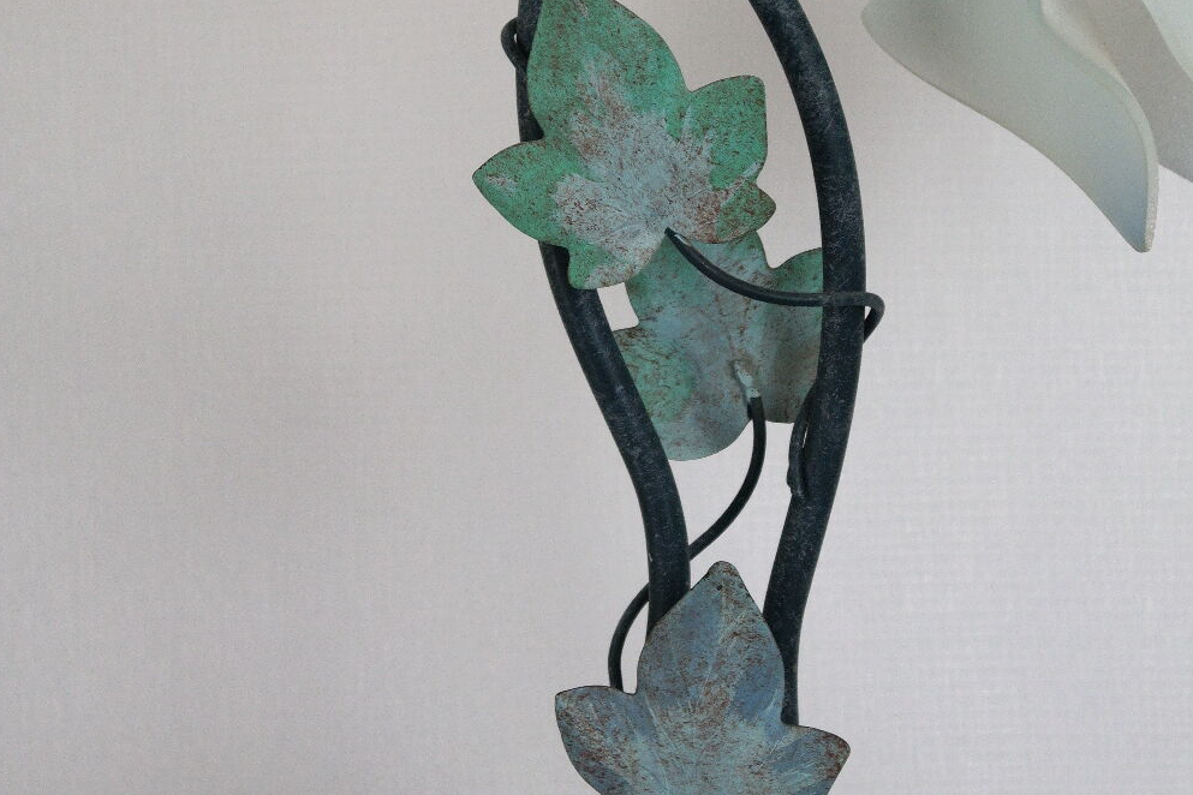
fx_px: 4440
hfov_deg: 15.3
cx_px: 643
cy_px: 207
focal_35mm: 134
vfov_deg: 10.2
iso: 400
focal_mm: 50
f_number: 5.6
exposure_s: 1/80
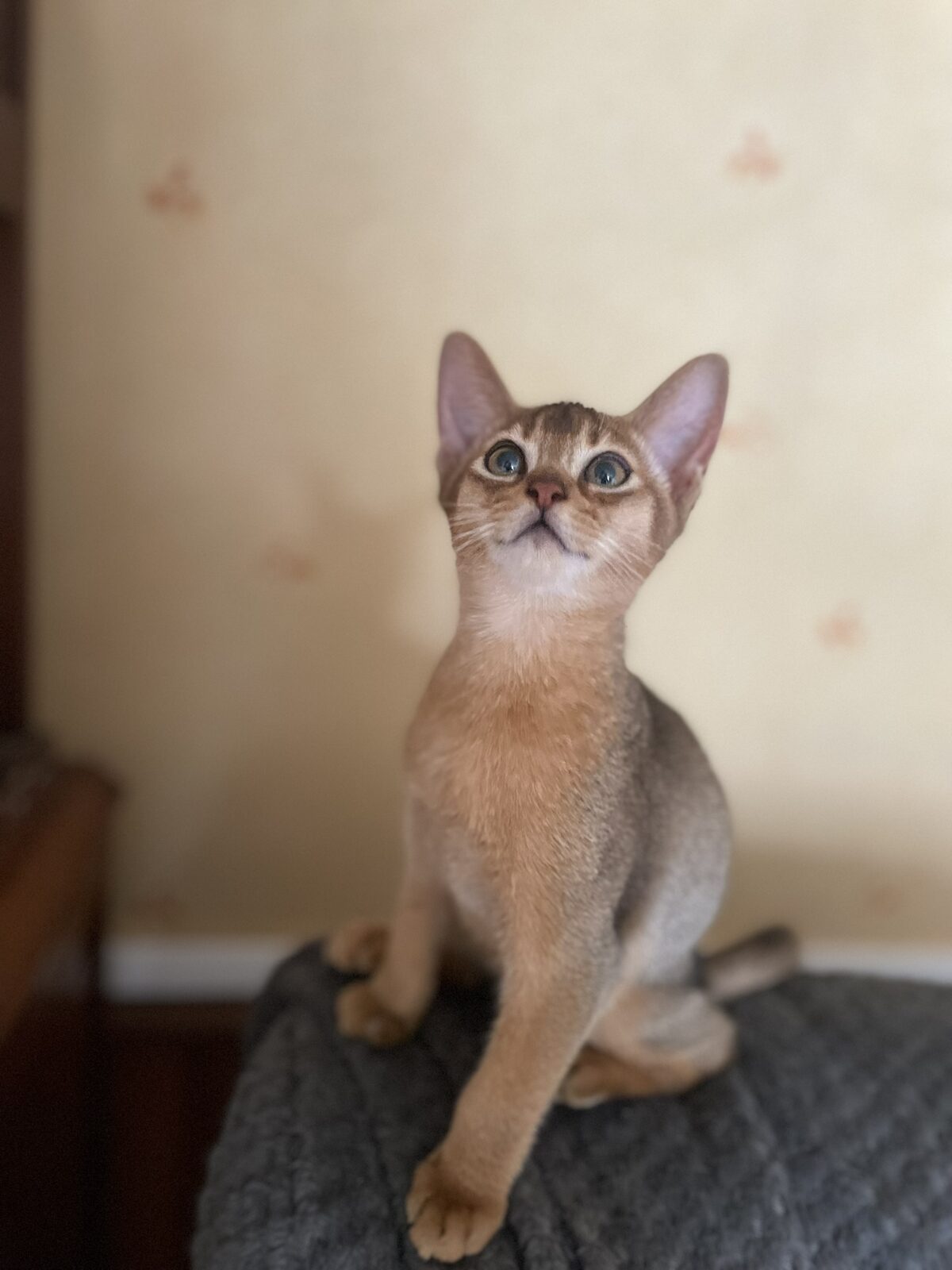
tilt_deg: -12.6
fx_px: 953
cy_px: 635
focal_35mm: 26
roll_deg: -6.0
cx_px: 476
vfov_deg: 67.3
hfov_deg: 53.1
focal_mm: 4.2
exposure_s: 1/40
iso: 640
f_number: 1.6
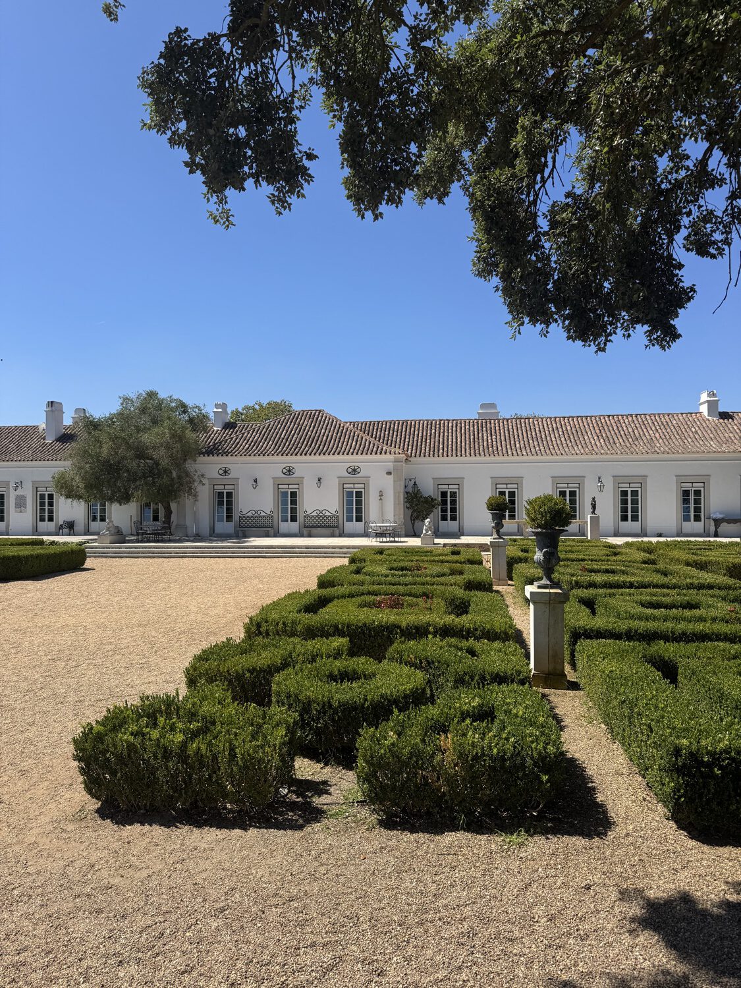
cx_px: 370
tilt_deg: +1.6
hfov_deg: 56.8
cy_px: 494
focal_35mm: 24
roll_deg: +0.3
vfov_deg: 71.6
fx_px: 685
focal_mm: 6.76
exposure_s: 1/4608
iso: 80
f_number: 1.78
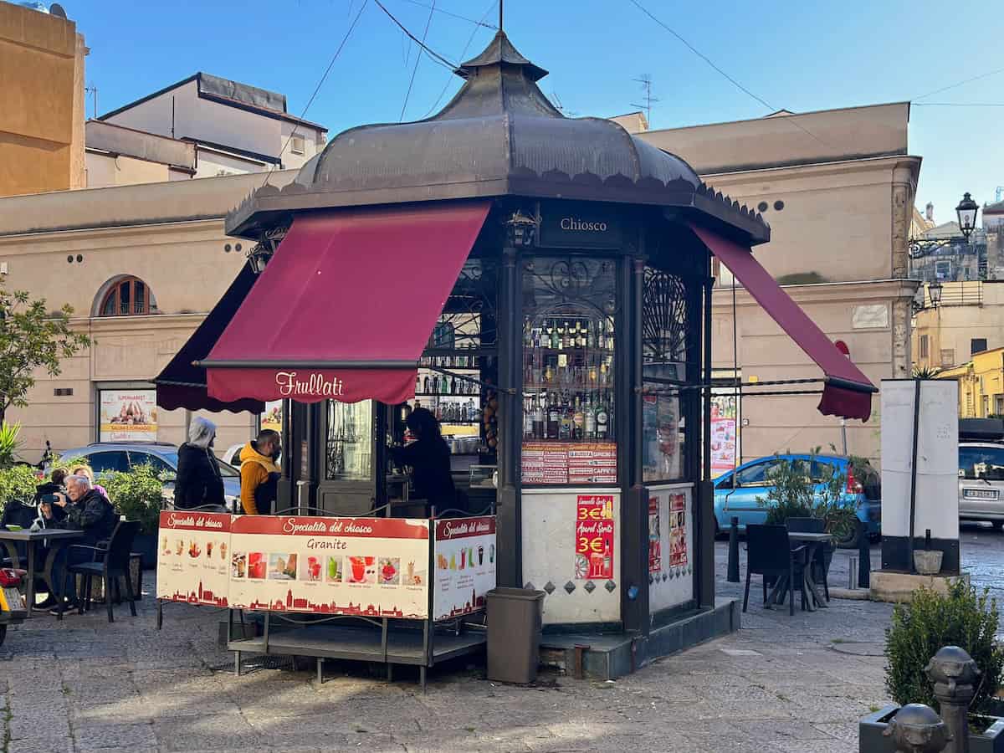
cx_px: 502
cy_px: 376
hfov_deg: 39.7
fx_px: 1392
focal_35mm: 48
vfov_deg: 30.3
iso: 80
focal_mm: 6.9
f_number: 1.8
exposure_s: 1/1199
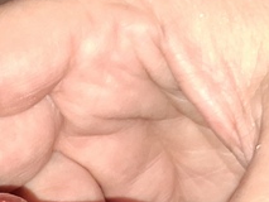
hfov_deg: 13.9
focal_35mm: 130
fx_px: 1011
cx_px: -172
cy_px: 284
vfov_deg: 11.1
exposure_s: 1/120
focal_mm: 4
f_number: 1.8
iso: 400
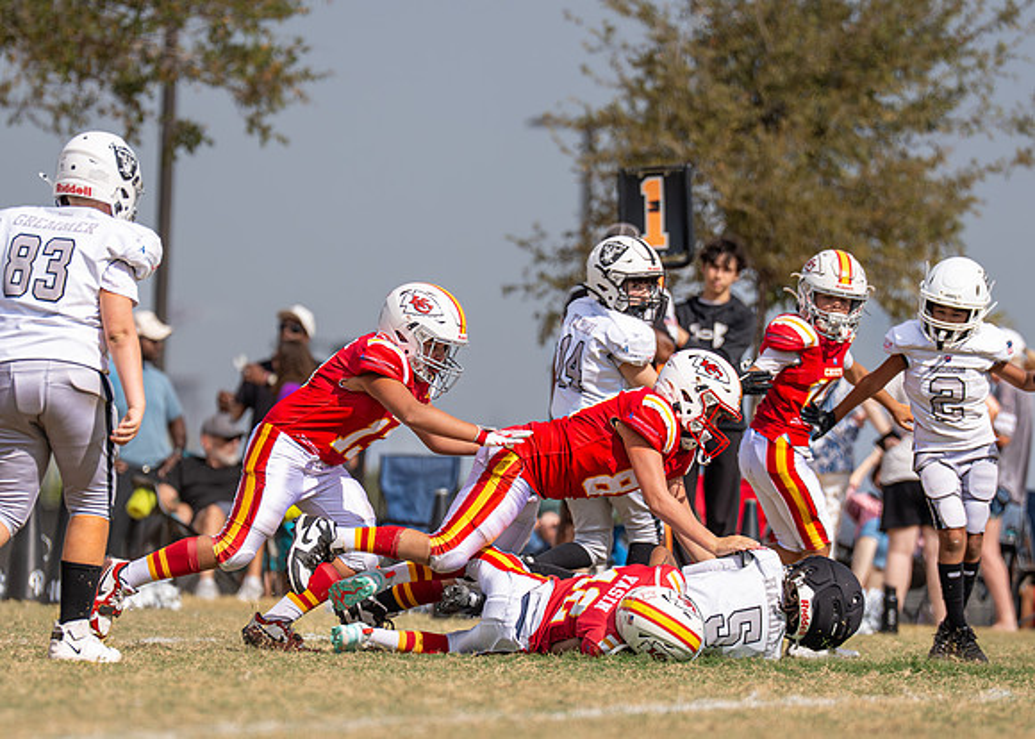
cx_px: 513
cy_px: 437
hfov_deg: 5.0
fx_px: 11848
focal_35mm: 403
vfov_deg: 3.6
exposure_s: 1/6400
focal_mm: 200
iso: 160
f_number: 2.8
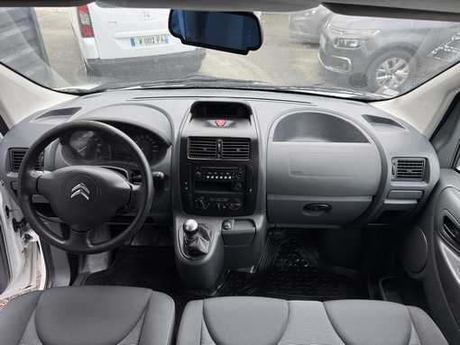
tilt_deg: -34.1
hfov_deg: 71.6
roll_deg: -0.9
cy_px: 172
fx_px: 319
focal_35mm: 24
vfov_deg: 56.9
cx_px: 230
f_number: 1.78
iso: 100
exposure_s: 1/121
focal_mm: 6.76
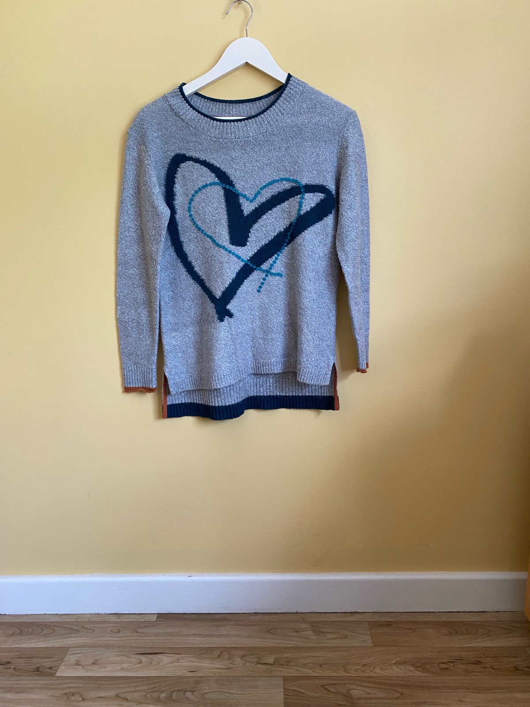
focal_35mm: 26
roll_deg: -0.4
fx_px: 531
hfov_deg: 53.1
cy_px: 354
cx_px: 265
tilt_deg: -9.2
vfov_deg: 67.3
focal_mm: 4.25
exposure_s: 1/89
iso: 125
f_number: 1.8
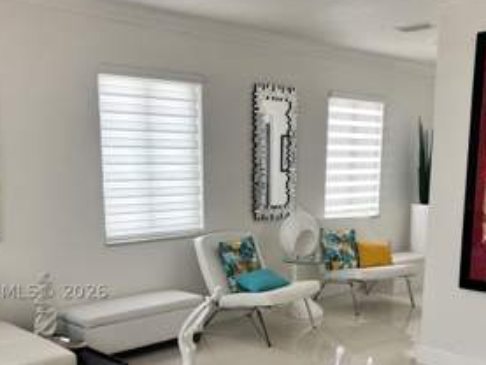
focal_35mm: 45
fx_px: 632
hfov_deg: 42.0
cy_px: 291
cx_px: 268
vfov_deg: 31.4
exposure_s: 1/121
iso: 80
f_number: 1.6
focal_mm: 5.96
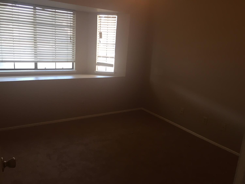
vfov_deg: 48.2
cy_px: 92
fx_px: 205
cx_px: 122
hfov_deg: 61.7
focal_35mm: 29
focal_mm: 4.15
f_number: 2.2
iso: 64
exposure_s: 1/30
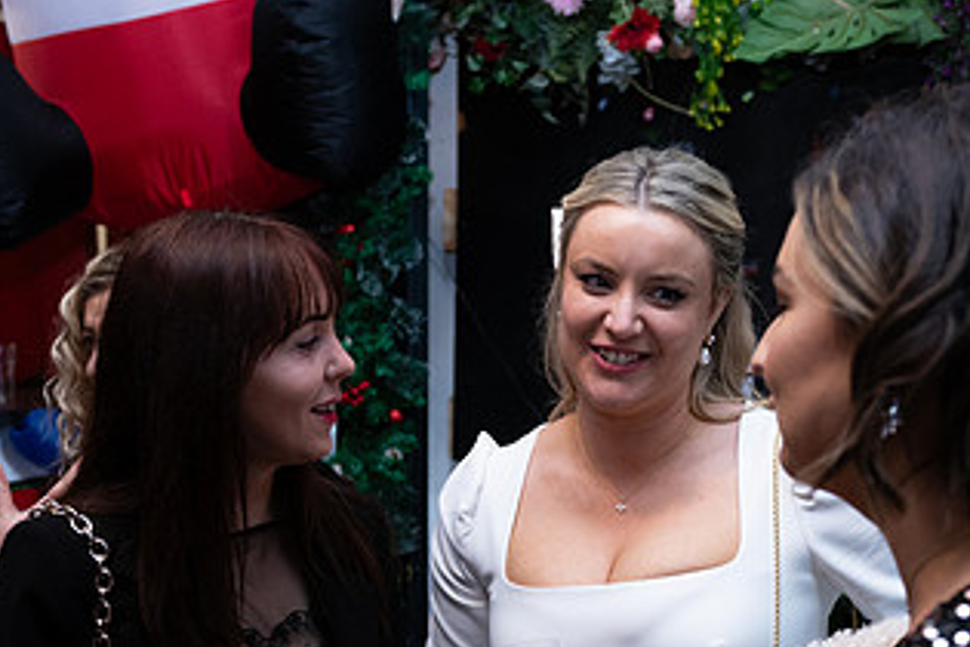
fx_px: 1536
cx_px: 533
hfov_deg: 35.0
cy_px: 488
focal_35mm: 57
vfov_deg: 23.5
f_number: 3.5
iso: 640
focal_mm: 31
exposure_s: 1/160
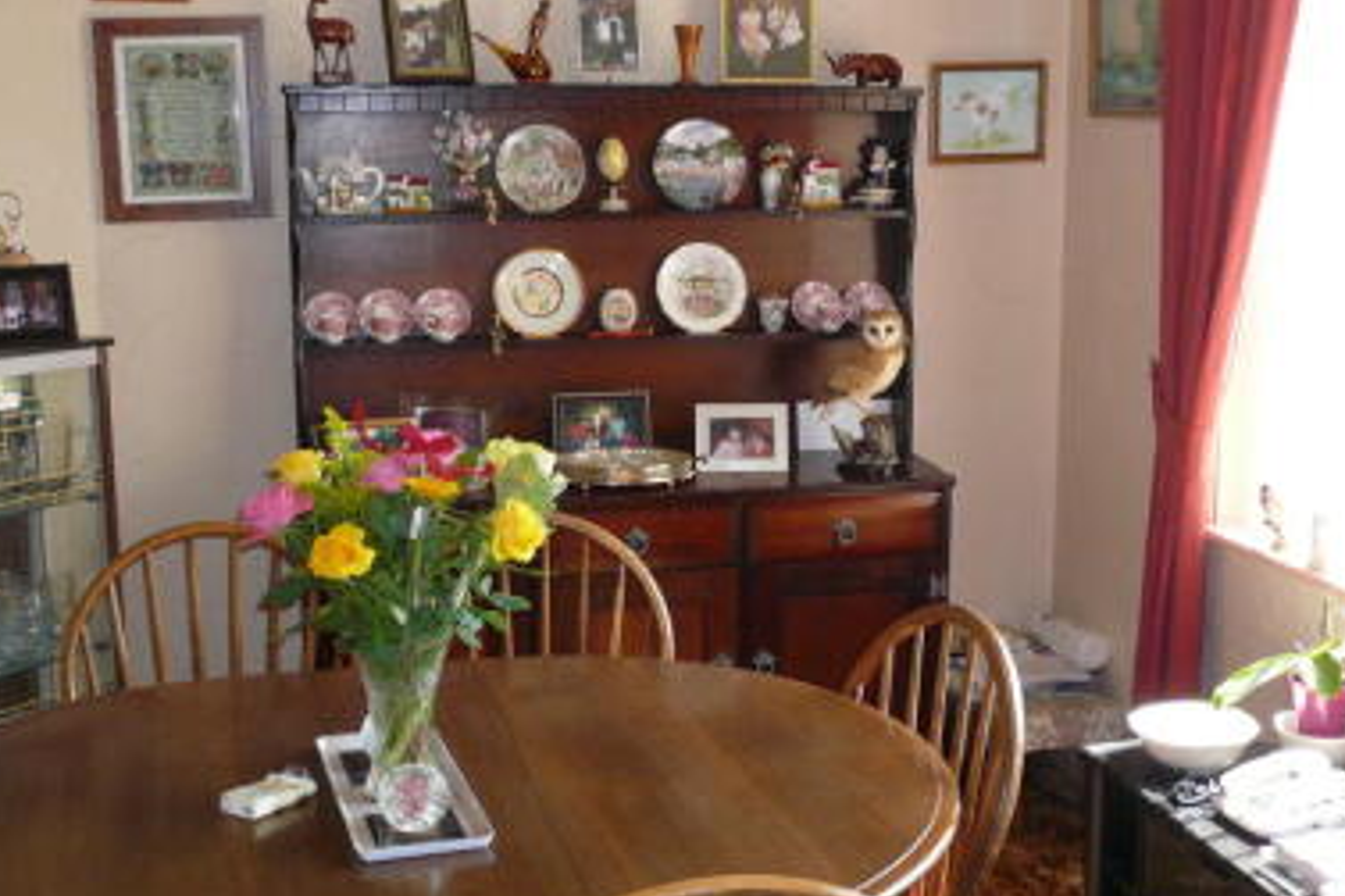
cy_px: 405
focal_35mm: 45
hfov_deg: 43.6
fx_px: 1680
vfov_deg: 29.8
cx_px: 726
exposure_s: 1/80
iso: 100
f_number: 2.8
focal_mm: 4.6
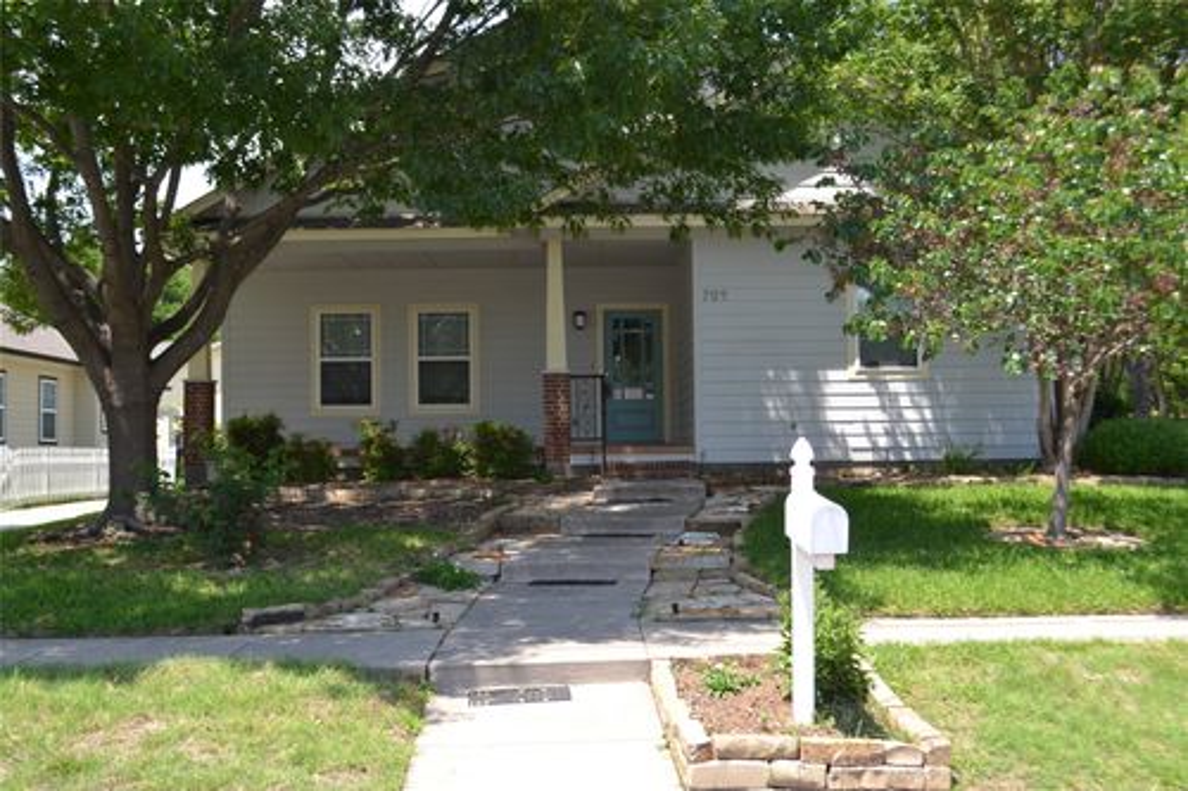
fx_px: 1188
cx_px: 594
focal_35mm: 36
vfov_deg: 36.8
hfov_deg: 53.1
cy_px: 396
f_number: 5.6
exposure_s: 1/200
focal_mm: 24
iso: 100
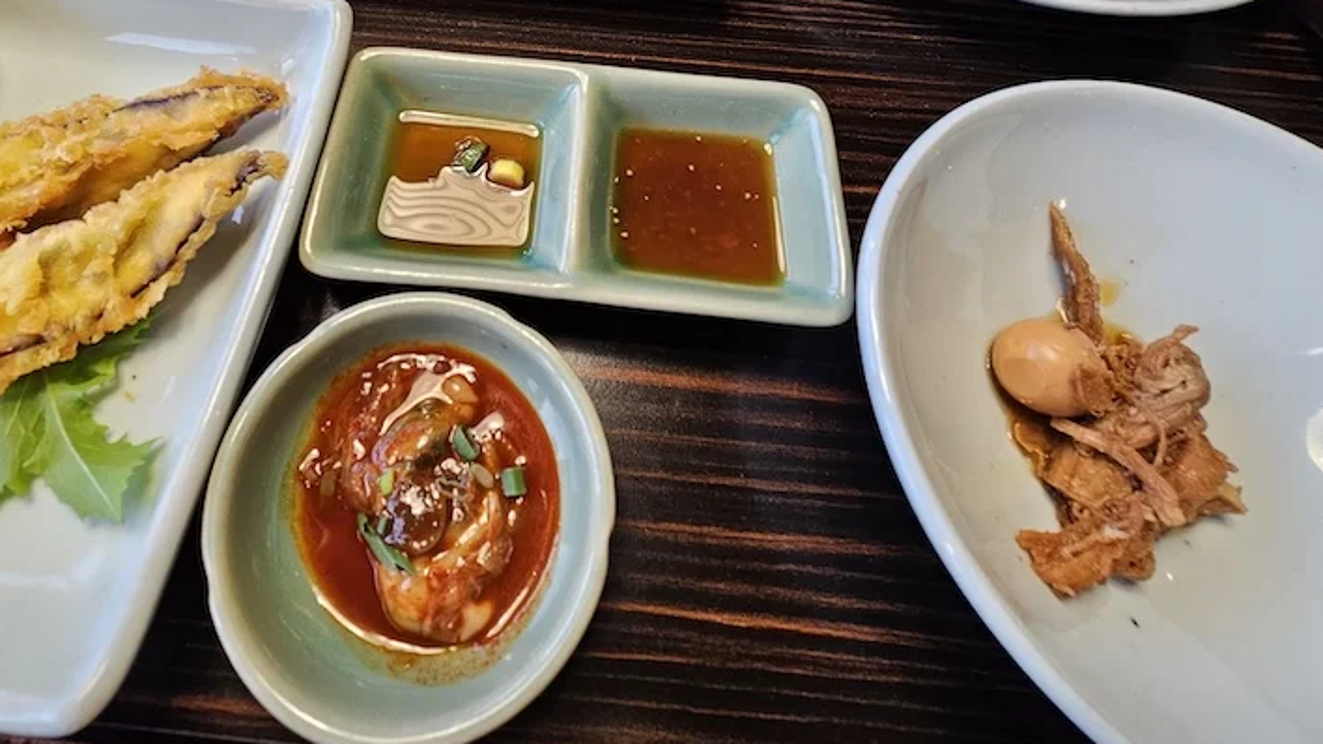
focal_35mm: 18
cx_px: 533
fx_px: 631
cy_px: 124
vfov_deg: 55.6
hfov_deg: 91.5
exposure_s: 1/60
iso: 160
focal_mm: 2.2
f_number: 2.2
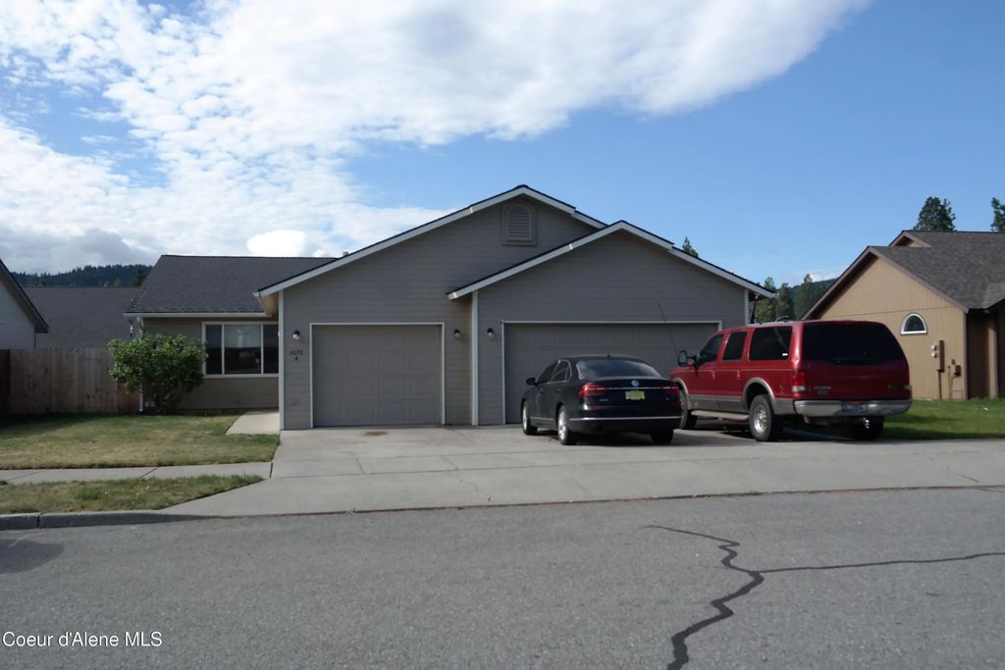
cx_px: 502
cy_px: 335
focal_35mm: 33
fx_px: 921
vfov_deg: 40.0
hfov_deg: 57.2
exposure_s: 1/320
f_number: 6.3
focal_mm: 22
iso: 100
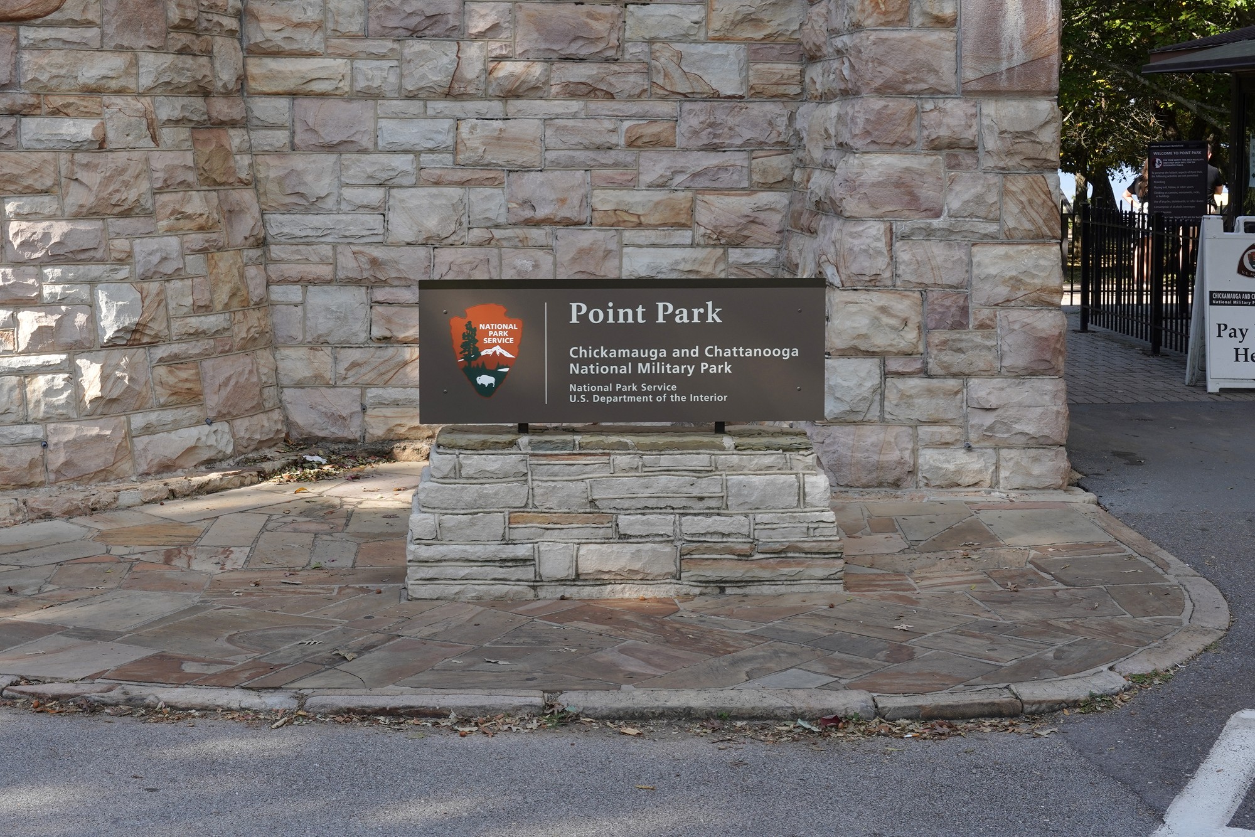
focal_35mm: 40
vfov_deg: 33.4
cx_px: 628
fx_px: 1395
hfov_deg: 48.5
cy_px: 418
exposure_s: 1/100
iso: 320
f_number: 16
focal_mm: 40
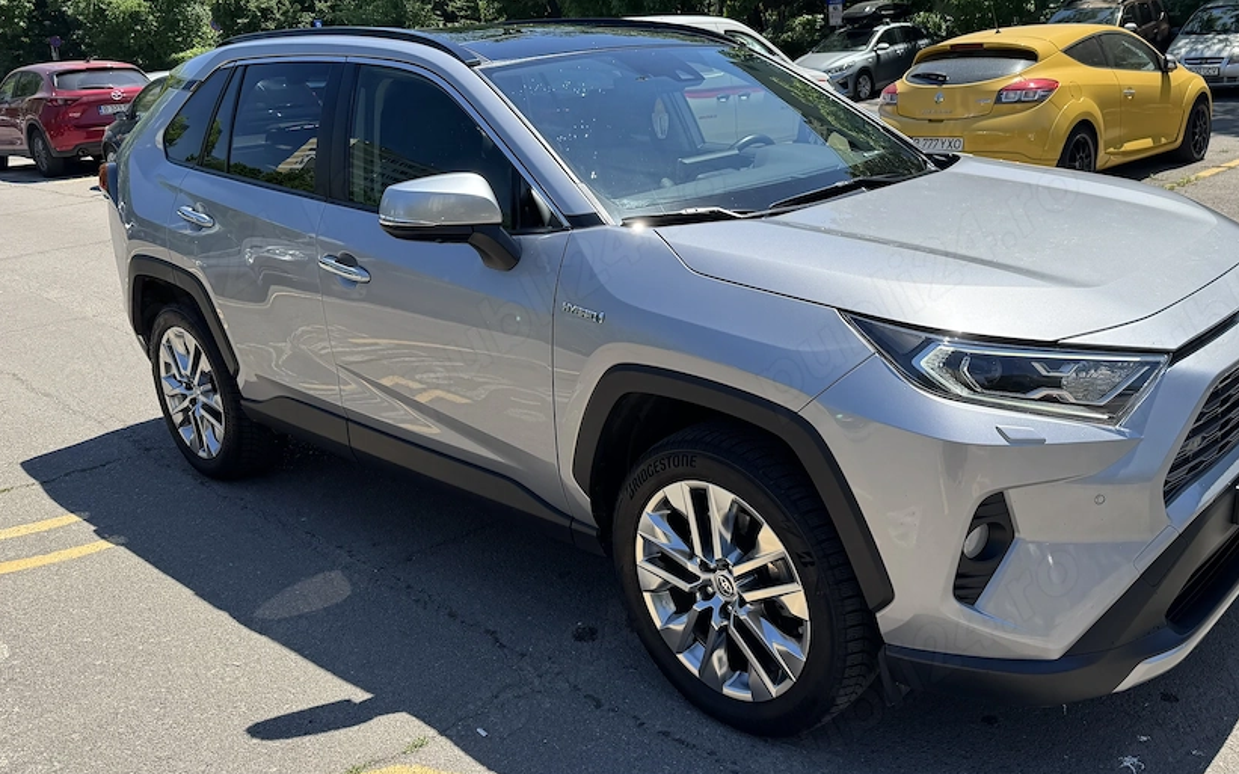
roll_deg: +4.3
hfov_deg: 60.8
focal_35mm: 31
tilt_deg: -14.8
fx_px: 1047
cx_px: 739
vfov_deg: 40.4
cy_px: 312
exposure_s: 1/3413
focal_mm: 6.76
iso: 80
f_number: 1.78
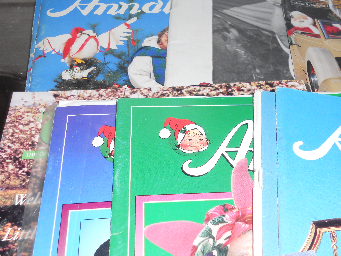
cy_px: 131
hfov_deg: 45.7
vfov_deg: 35.1
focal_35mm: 41
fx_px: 404
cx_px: 184
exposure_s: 1/25
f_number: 3.5
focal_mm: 5.8
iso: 80
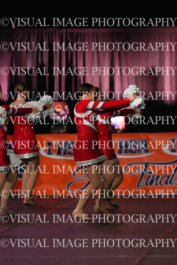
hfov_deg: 4.6
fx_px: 2211
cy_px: 132
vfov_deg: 6.9
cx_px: 88
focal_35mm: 300
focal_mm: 300
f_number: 3.5
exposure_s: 1/1250
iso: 16000
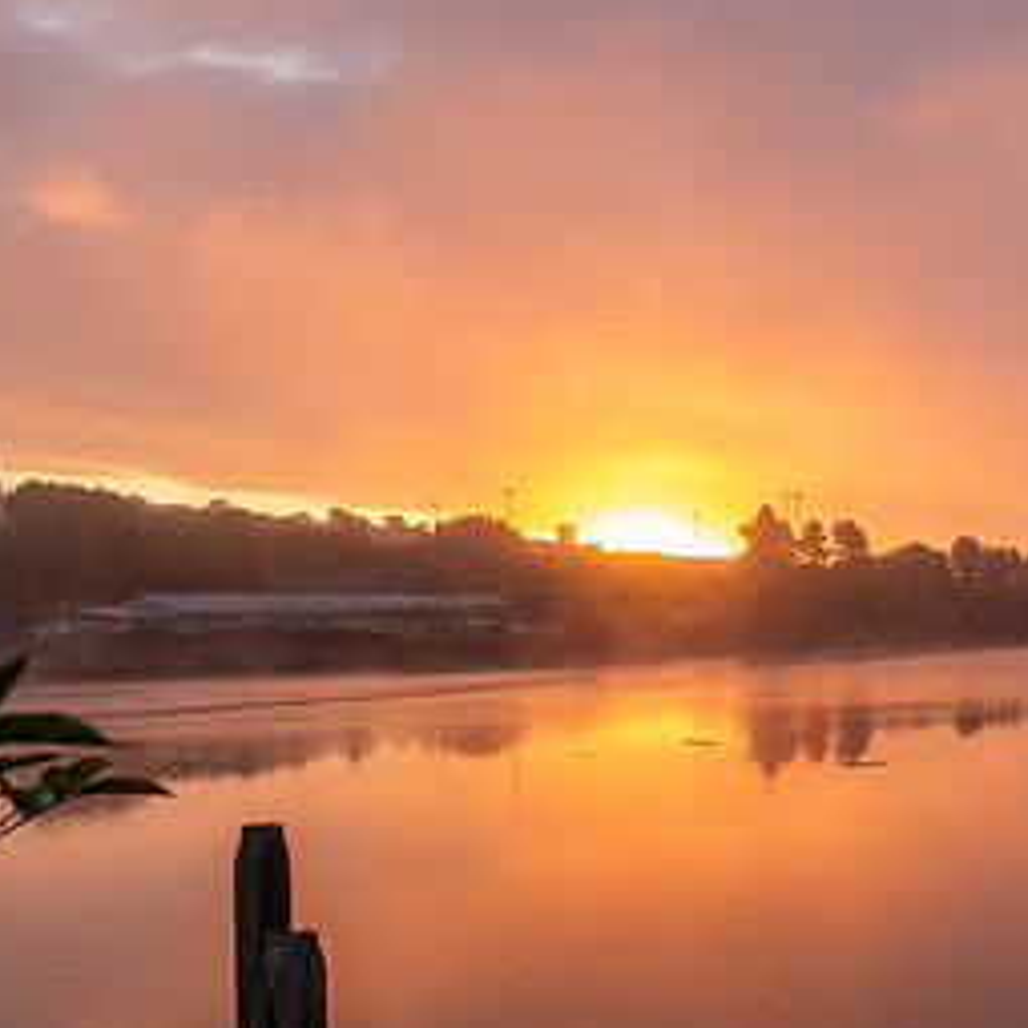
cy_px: 703
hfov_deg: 32.9
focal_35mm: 48
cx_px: 992
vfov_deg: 34.9
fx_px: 1613
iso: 125
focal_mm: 8.8
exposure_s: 1/80
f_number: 3.5
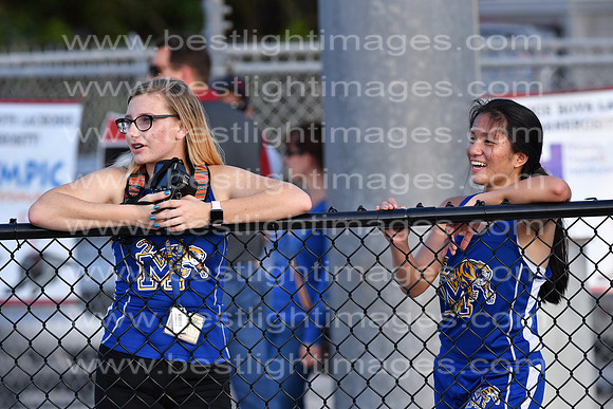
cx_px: 306
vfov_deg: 3.1
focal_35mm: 450
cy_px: 204
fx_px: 7664
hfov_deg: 4.6
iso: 400
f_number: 5.6
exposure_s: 1/800
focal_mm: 300
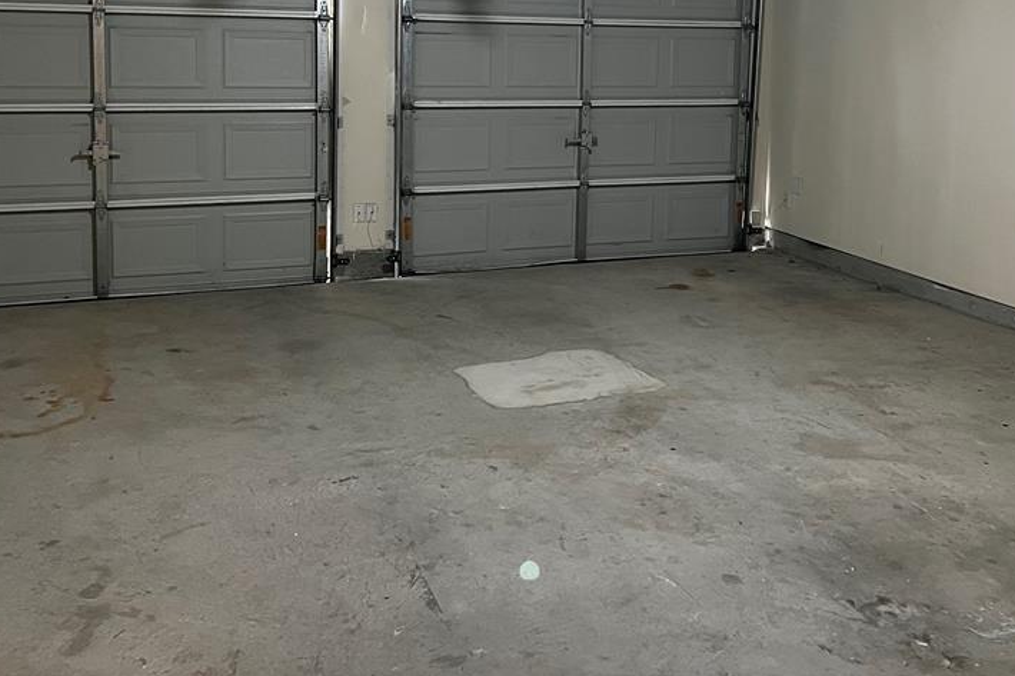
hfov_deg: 49.4
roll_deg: -0.9
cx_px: 578
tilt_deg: -6.2
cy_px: 131
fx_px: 1099
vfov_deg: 33.2
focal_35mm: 39
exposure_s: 1/40
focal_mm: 5.7
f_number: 1.5
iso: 640
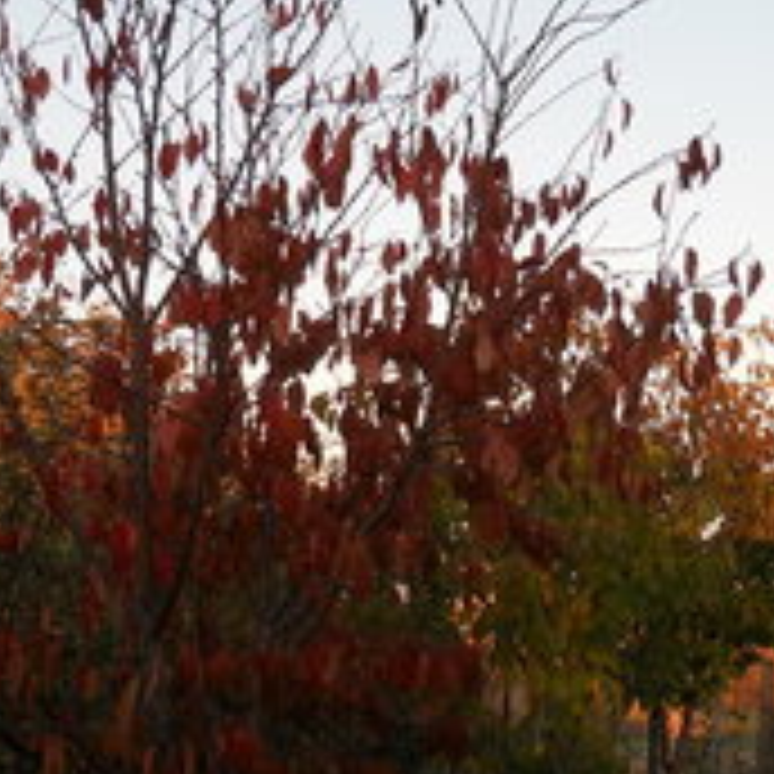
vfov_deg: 23.3
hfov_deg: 23.4
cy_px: 443
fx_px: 1872
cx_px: 428
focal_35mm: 74
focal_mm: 6.72
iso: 80
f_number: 3.1
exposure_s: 1/160
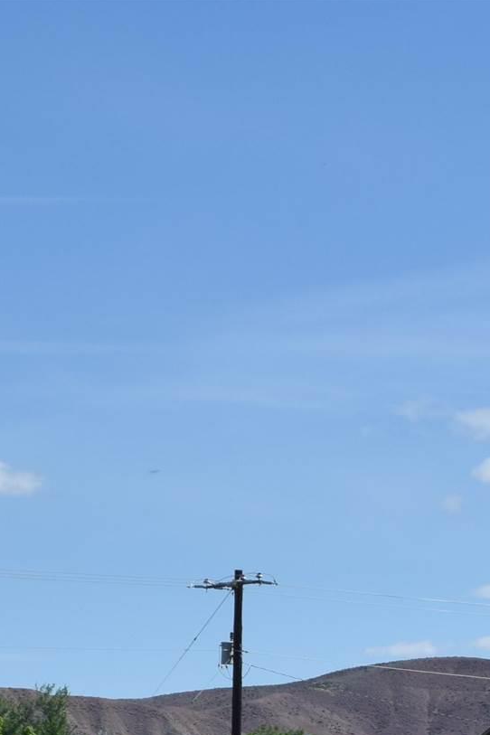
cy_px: 921
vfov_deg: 11.8
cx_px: 244
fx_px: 3471
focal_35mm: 170
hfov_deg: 8.1
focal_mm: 30
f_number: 9
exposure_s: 1/320
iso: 100
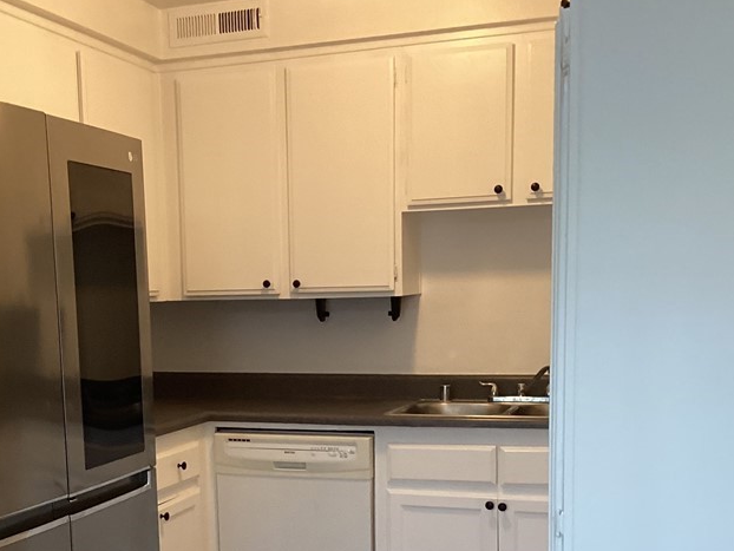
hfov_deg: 37.2
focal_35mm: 51
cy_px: 442
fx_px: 1082
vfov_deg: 28.0
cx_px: 261
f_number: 2.4
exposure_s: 1/60
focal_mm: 3.3
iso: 200
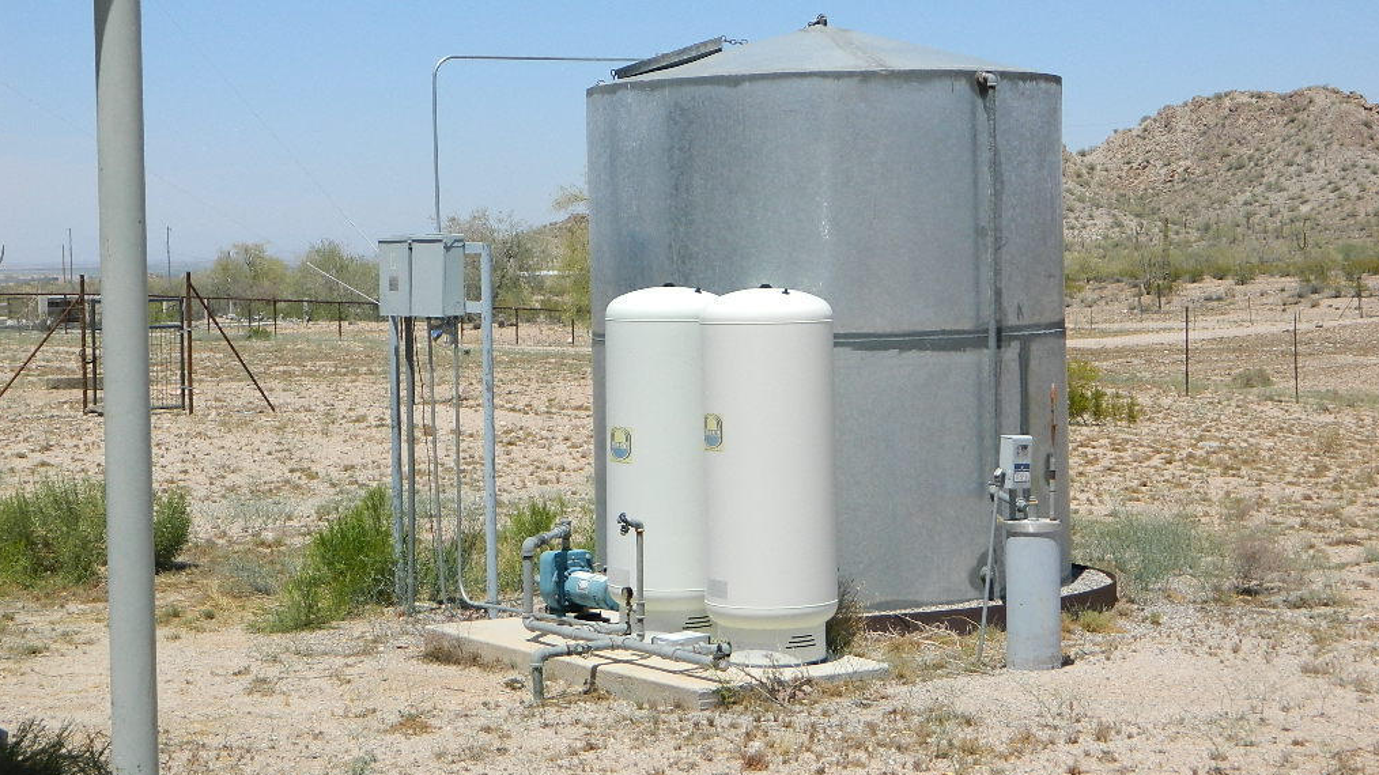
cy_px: 315
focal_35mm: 77
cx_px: 692
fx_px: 2815
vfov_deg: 15.7
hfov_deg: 27.5
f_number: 11.4
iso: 110
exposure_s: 1/200
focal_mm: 12.6
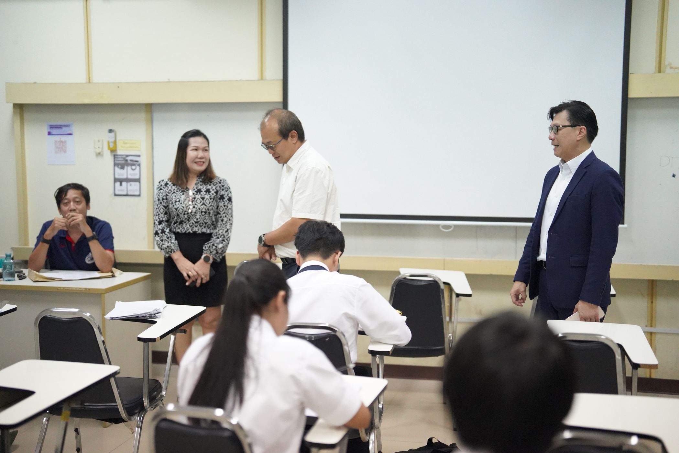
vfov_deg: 27.0
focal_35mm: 50
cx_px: 340
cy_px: 226
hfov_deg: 39.6
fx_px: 943
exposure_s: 1/3200
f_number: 1.2
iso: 10000
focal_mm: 50
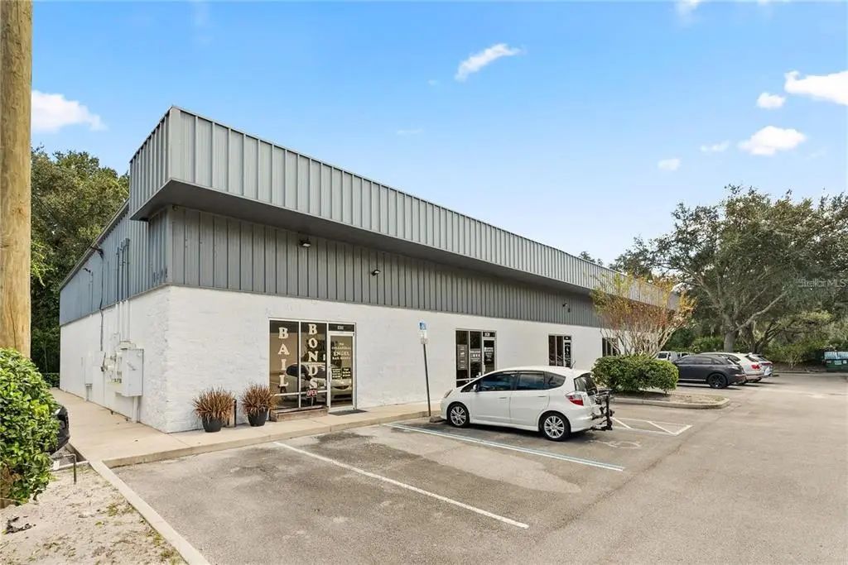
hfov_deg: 95.0
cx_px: 424
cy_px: 282
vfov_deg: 72.1
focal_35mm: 16
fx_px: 389
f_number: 7.1
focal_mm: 16.5
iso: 800
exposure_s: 1/400
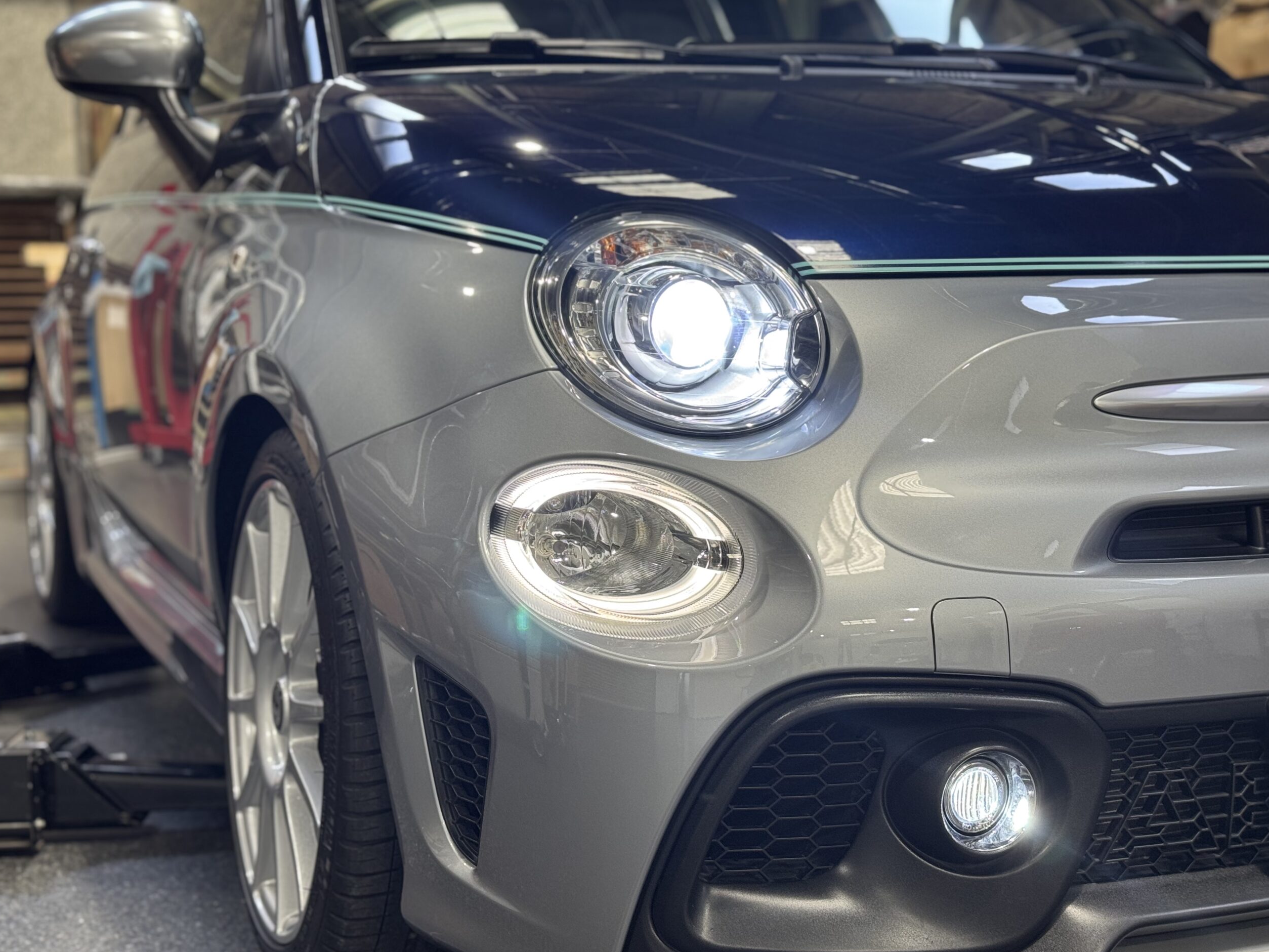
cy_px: 469
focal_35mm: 49
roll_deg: +0.8
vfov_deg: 29.7
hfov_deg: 38.9
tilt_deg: -5.9
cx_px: 624
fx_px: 1796
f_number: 1.78
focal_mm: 6.76
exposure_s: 1/101
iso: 100
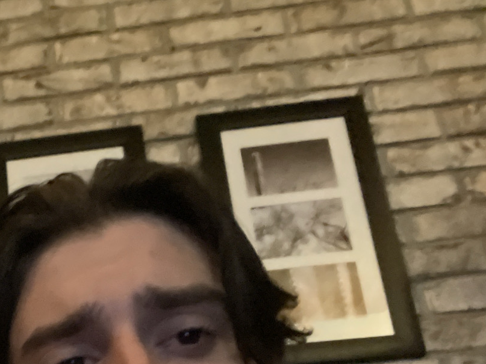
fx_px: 800
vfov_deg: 23.6
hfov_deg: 30.5
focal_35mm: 57
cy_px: 427
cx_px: -40
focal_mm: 2.71
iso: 2000
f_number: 2.2
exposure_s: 1/15
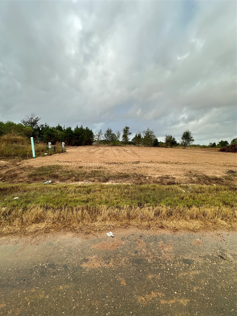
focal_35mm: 14
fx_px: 128
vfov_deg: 102.1
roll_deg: -3.3
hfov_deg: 85.7
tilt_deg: -6.3
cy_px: 158
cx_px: 118
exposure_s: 1/682
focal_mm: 2.22
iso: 40
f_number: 2.2
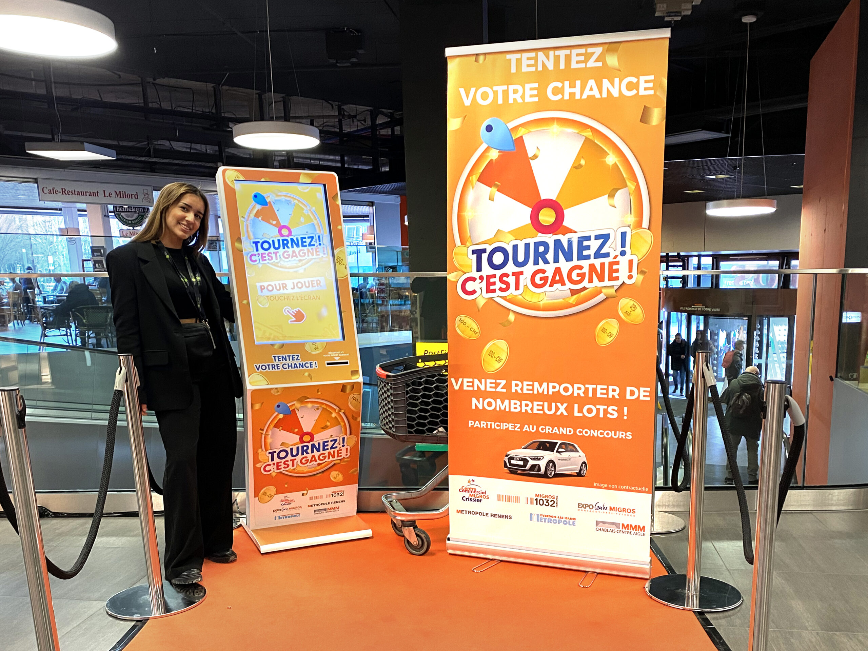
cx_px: 434
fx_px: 652
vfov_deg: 53.1
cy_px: 326
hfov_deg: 67.3
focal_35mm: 26
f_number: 1.8
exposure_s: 1/50
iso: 125
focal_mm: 4.25
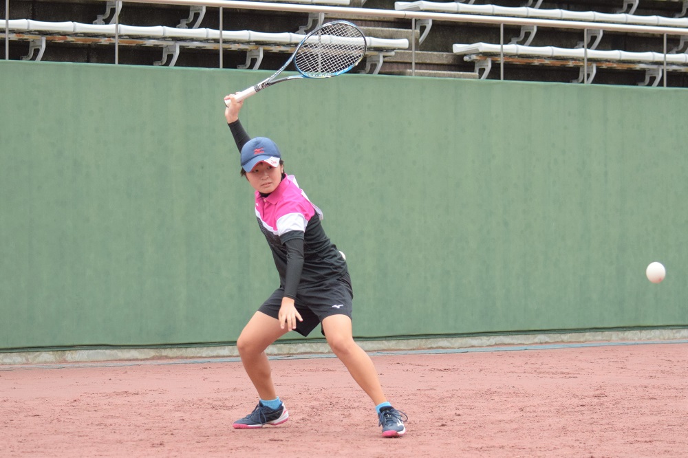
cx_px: 344
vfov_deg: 12.7
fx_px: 2063
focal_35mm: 108
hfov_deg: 18.9
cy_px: 229
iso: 1250
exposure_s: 1/1600
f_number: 4.5
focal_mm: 72
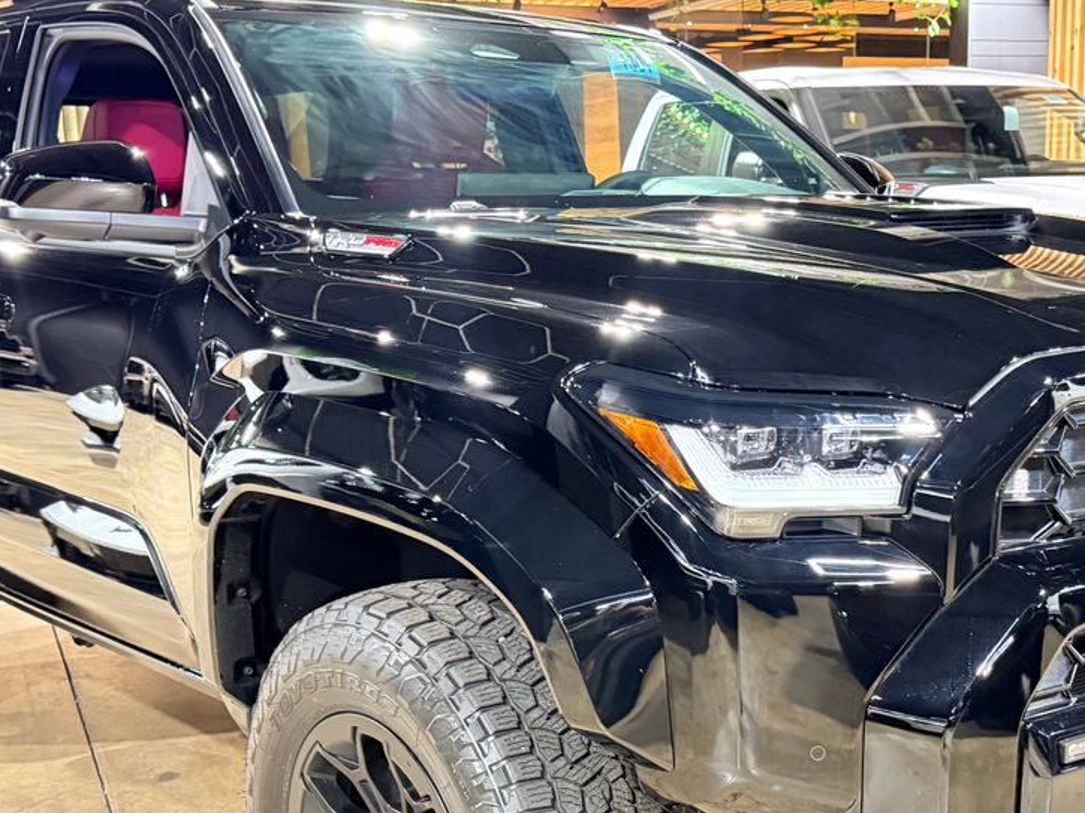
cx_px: 709
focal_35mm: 53
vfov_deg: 27.3
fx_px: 1660
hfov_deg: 35.9
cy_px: 548
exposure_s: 1/30
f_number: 1.78
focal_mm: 6.76
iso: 800
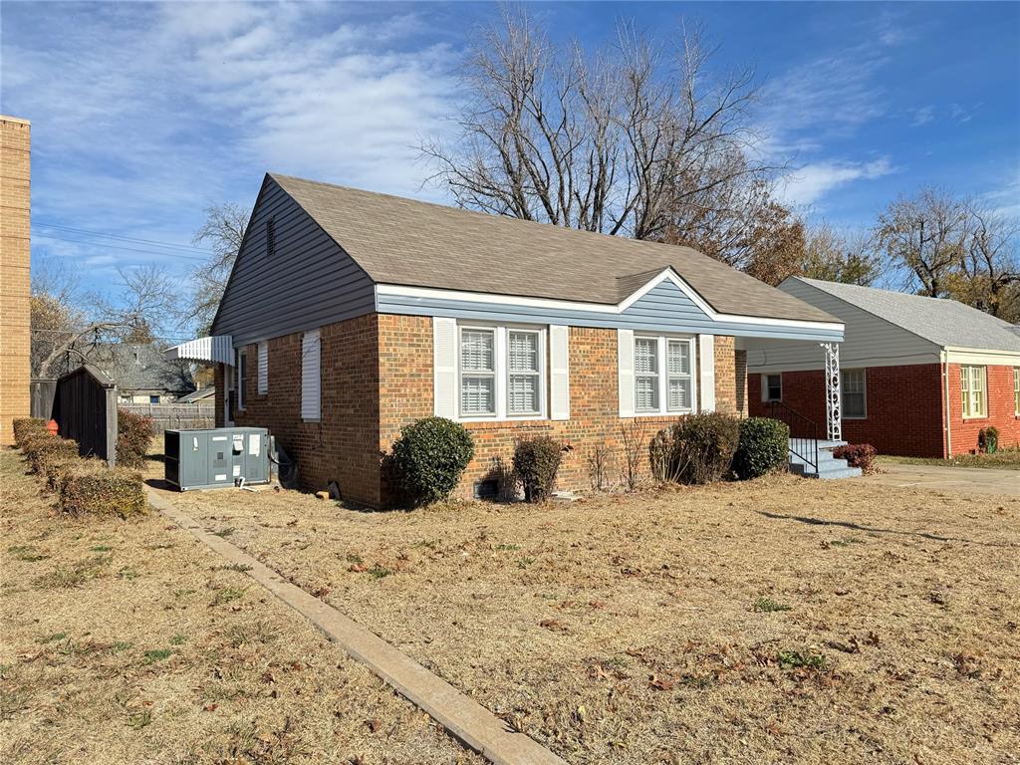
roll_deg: +0.8
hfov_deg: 71.6
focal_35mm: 24
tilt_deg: +1.2
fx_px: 707
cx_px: 510
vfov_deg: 56.8
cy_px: 382
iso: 80
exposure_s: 1/3597
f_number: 1.78
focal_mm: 6.76
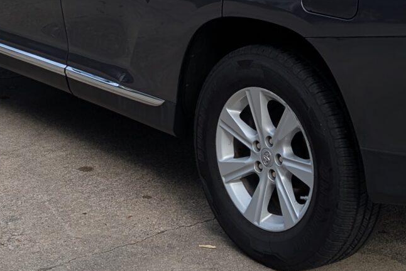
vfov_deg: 13.4
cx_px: 121
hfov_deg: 20.5
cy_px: -70
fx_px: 1117
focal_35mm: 99
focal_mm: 6.9
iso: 20
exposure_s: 1/623
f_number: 1.68
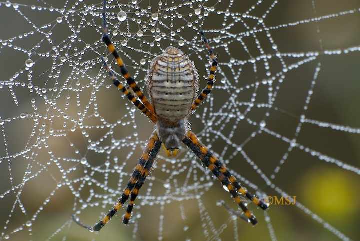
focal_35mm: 183
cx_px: 180
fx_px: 1832
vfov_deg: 7.5
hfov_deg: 11.2
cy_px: 120
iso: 140
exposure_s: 1/45
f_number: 8
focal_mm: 122
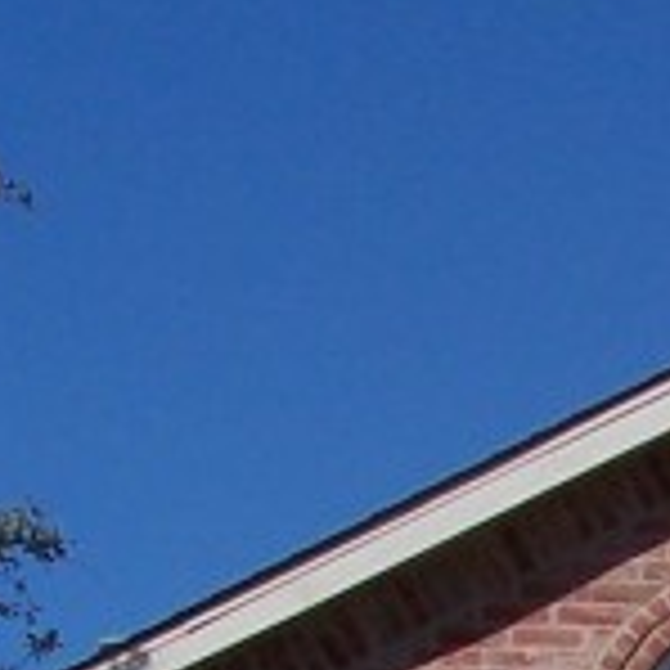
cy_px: 1610
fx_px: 6394
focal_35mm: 292
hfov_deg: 5.7
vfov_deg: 5.8
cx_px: 1826
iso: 80
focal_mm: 8
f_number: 5.6
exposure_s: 1/750
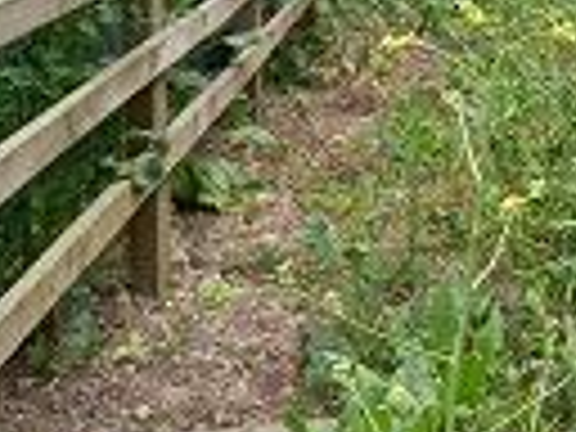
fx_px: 1298
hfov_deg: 22.7
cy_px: -122
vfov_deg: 17.7
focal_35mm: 78
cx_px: 716
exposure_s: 1/50
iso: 25
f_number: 2
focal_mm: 4.6
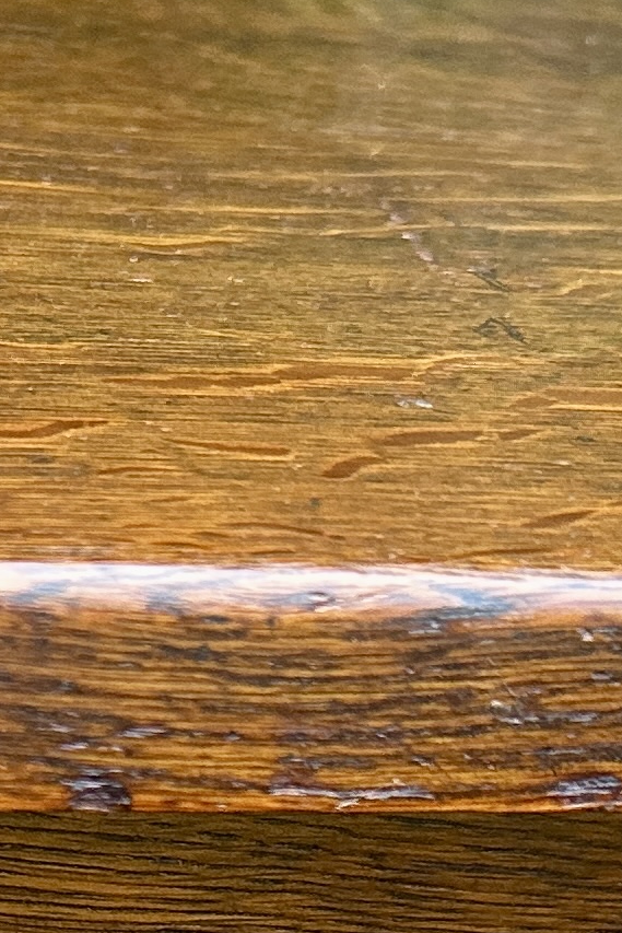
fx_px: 3057
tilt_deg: -34.1
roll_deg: -0.6
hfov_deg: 11.5
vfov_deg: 15.8
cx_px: -26
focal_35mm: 118
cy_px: 1446
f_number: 1.78
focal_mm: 6.86
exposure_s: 1/121
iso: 200
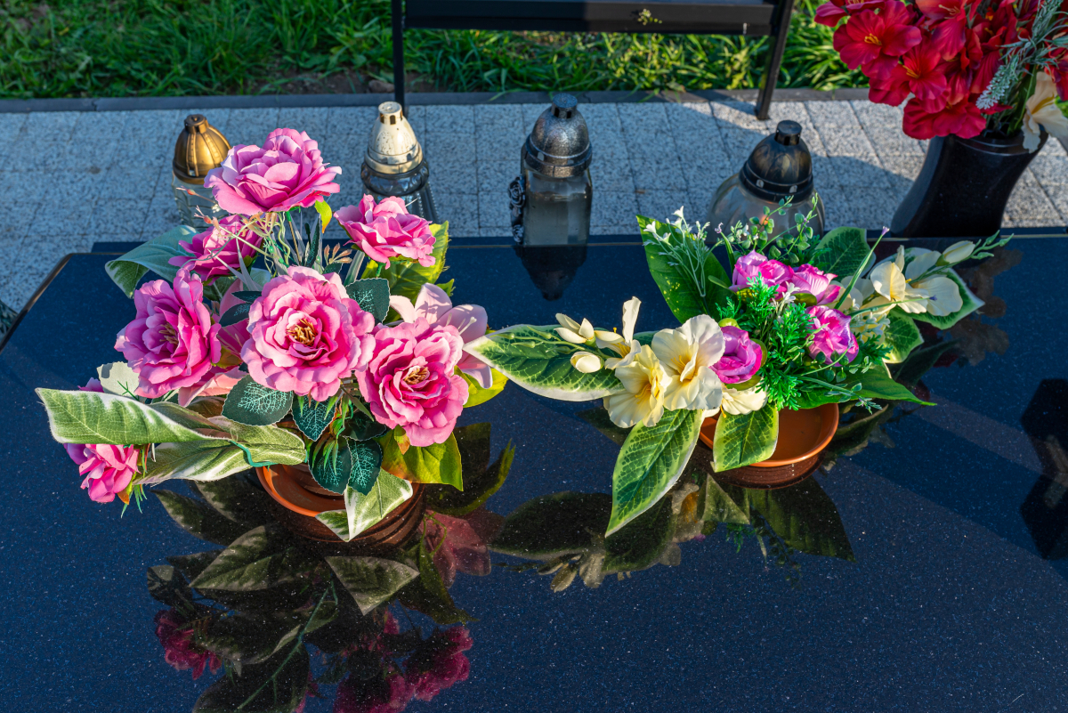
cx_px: 534
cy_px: 356
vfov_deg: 37.9
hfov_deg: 54.4
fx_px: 1039
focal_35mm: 35
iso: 200
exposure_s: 1/200
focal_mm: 35
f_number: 8
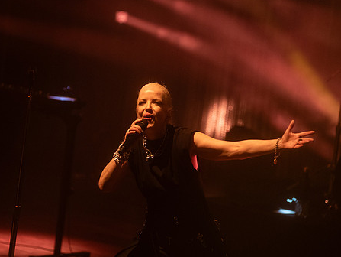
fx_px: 2958
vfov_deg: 5.0
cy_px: 116
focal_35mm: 300
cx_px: 188
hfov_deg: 6.6
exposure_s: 1/320
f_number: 4
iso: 2500
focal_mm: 200
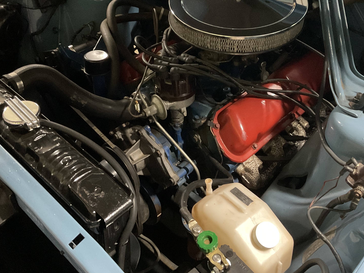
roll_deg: +0.9
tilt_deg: -41.8
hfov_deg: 45.8
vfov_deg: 34.9
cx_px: 190
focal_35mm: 41
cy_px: 99
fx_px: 431
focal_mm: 3
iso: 640
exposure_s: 1/25
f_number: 1.8
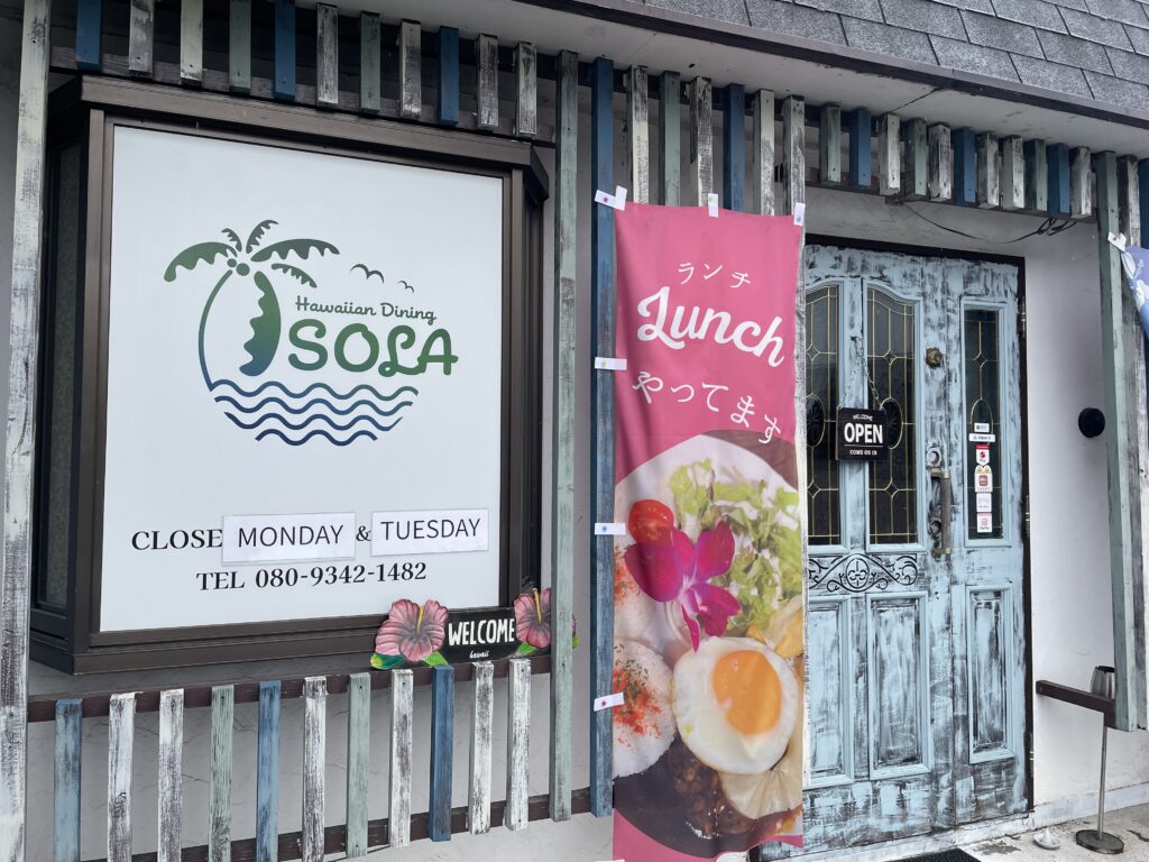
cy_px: 431
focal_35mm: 26
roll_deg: -0.4
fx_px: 863
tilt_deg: +2.9
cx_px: 574
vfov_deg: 53.1
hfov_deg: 67.3
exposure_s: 1/988
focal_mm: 4.2
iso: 32
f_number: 1.6
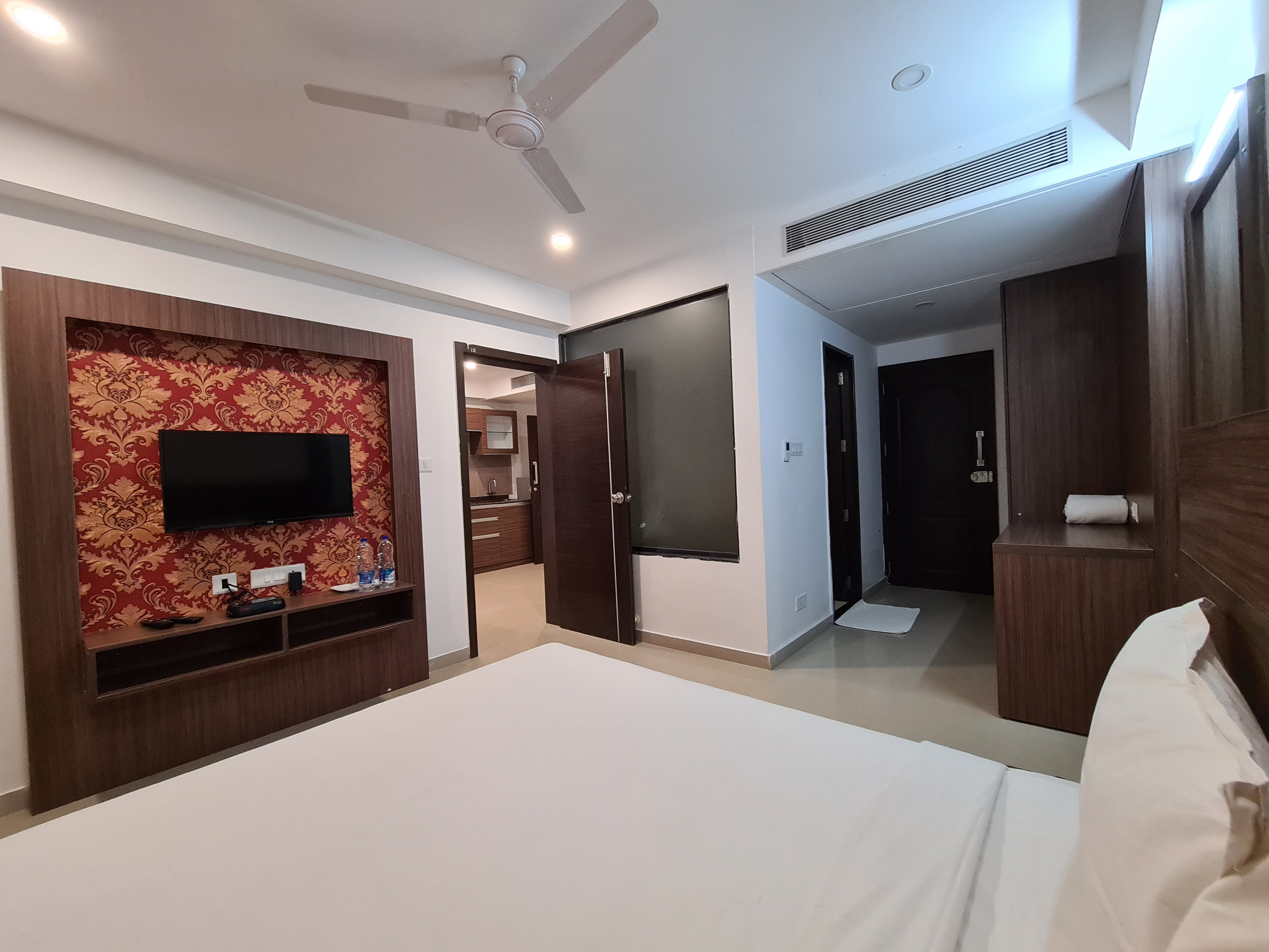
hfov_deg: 106.2
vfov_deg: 89.9
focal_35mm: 13
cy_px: 476
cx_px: 634
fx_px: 477
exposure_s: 1/50
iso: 400
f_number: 2.2
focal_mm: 2.2
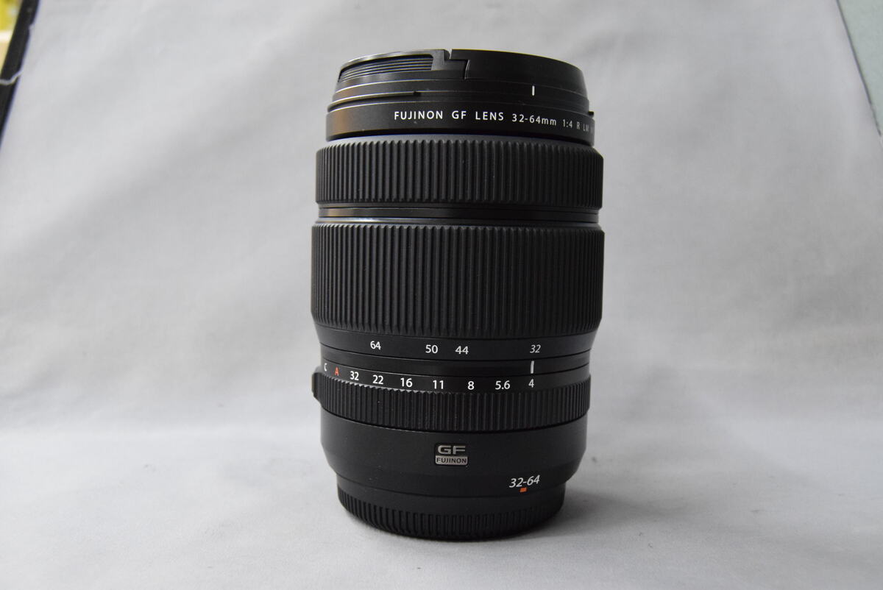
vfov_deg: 36.9
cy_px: 295
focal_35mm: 36
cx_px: 442
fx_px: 884
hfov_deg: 53.1
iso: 3200
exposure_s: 1/125
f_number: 7.1
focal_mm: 24
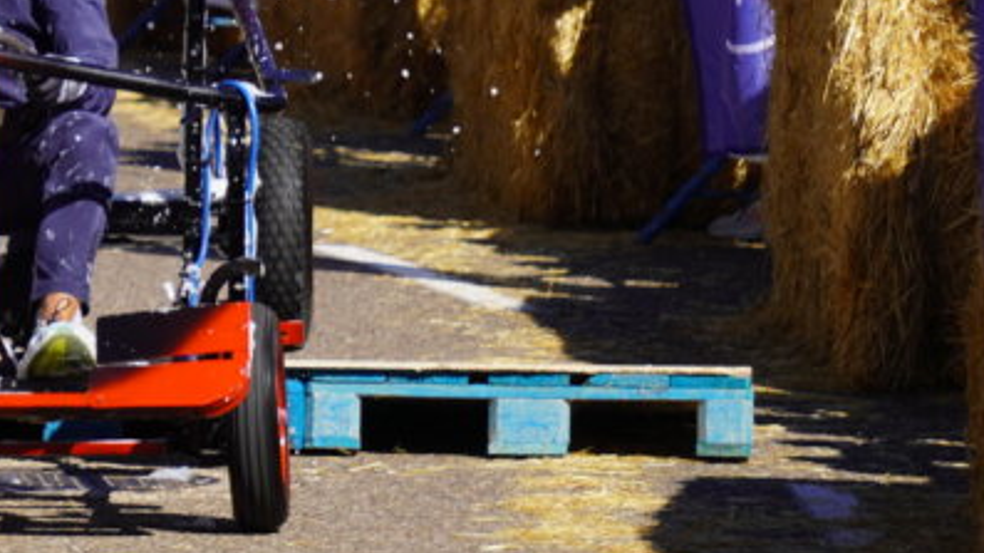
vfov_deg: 2.1
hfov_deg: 3.7
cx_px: -22
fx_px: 15337
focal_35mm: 588
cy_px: 76
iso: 100
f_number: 5.6
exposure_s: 1/640
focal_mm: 116
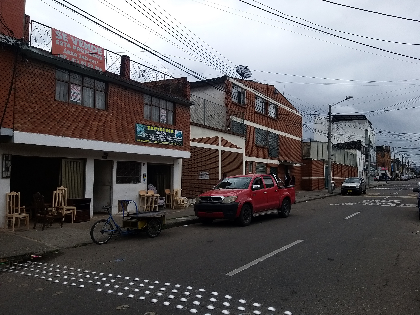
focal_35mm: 27
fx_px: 328
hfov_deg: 65.3
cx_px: 210
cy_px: 158
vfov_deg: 51.4
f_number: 1.7
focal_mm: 3.93
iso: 50
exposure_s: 1/2512
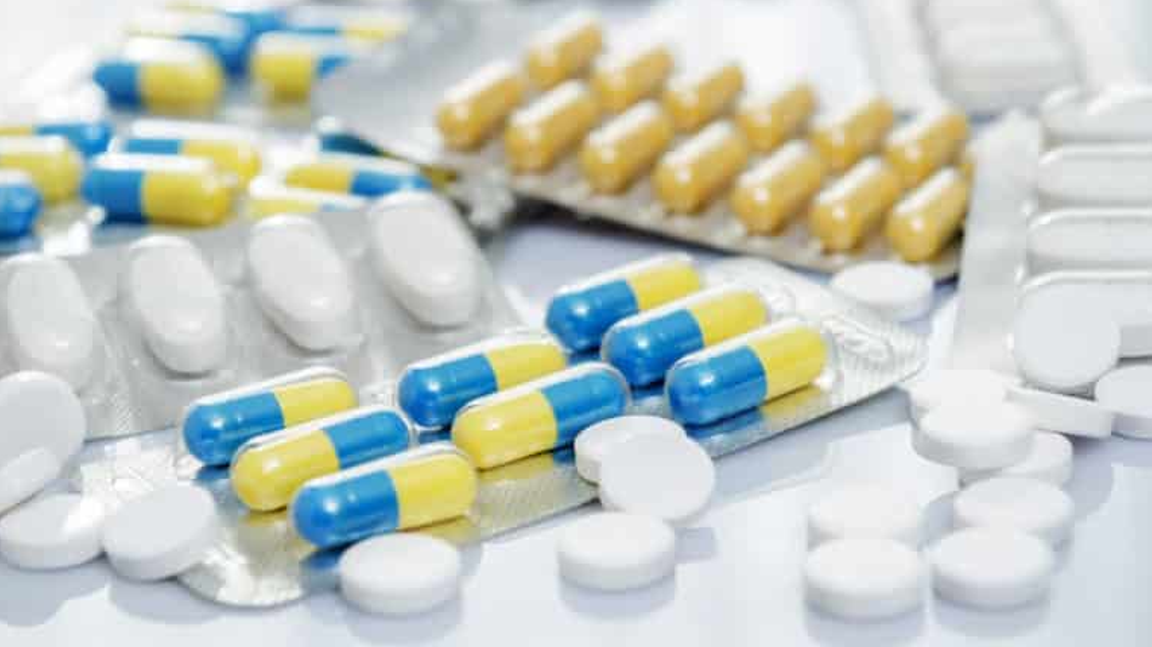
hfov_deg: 19.3
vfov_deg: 10.9
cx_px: 578
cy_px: 283
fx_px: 3390
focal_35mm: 111
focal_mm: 70
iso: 200
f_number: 6.3
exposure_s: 1/125
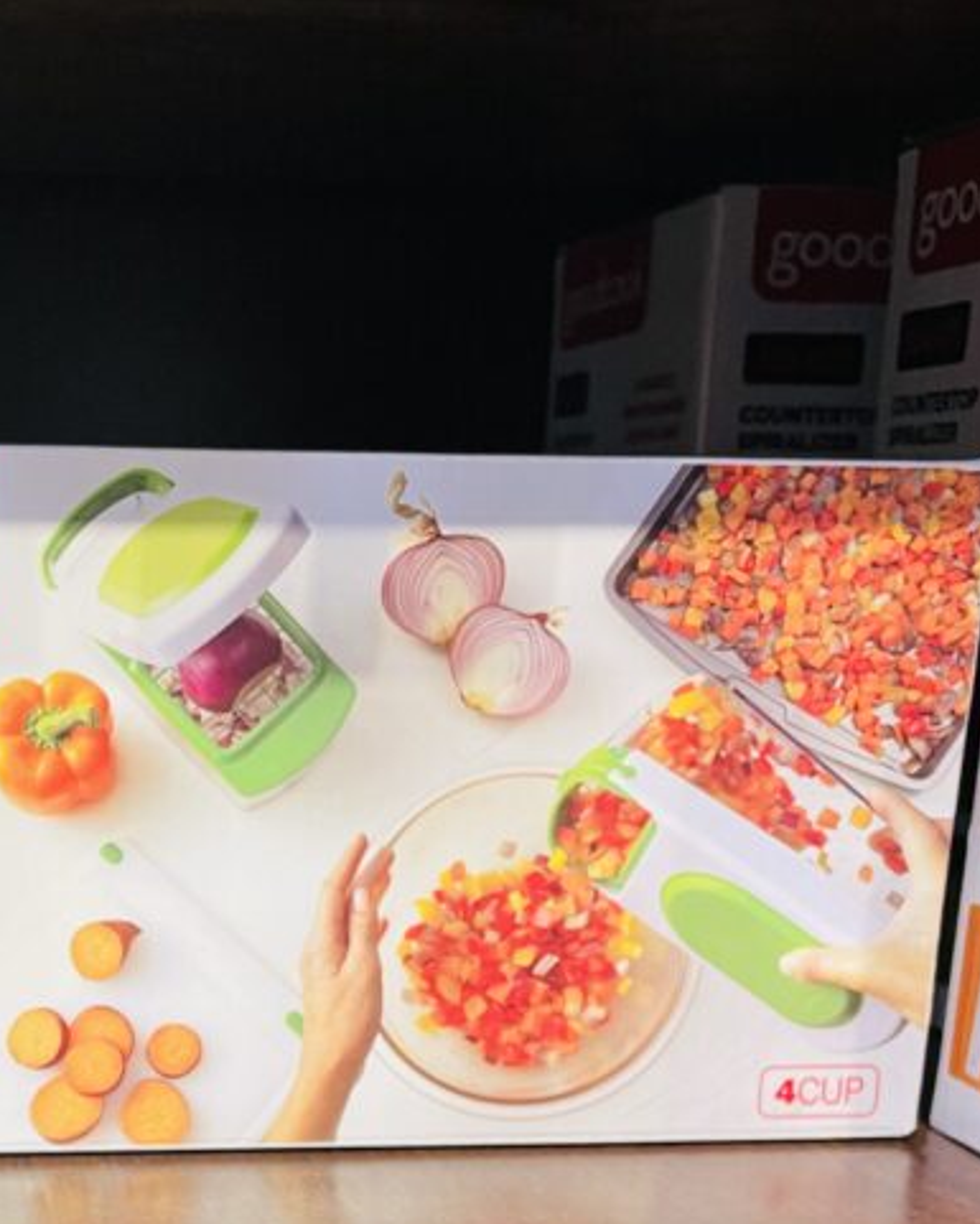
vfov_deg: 33.0
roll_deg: +0.8
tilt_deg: -16.4
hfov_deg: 27.1
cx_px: 99
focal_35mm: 54
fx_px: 1957
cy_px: 1094
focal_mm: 4.2
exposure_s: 1/60
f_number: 1.6
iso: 100
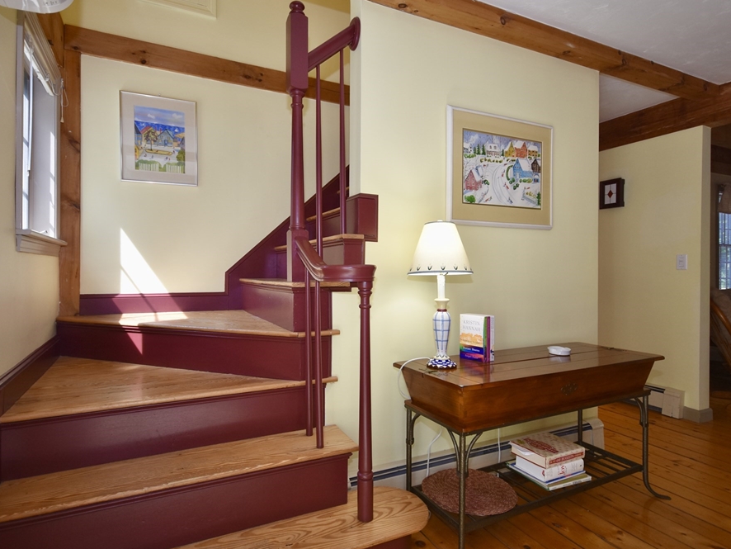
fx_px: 422
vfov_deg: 66.0
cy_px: 269
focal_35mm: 20
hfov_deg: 81.7
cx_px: 358
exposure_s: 1/60
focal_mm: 12
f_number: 4.5
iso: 320
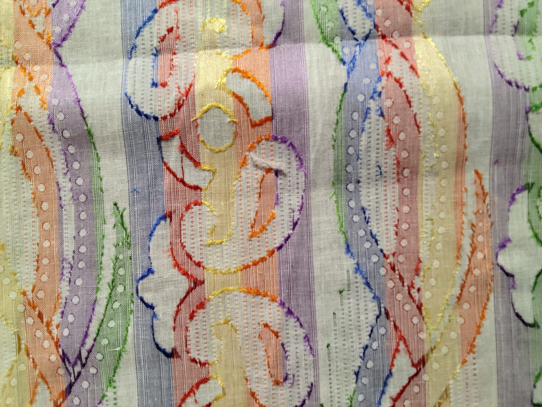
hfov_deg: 67.3
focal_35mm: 26
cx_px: 271
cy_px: 204
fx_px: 407
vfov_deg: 53.1
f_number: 2
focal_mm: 2.78
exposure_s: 1/100
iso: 160
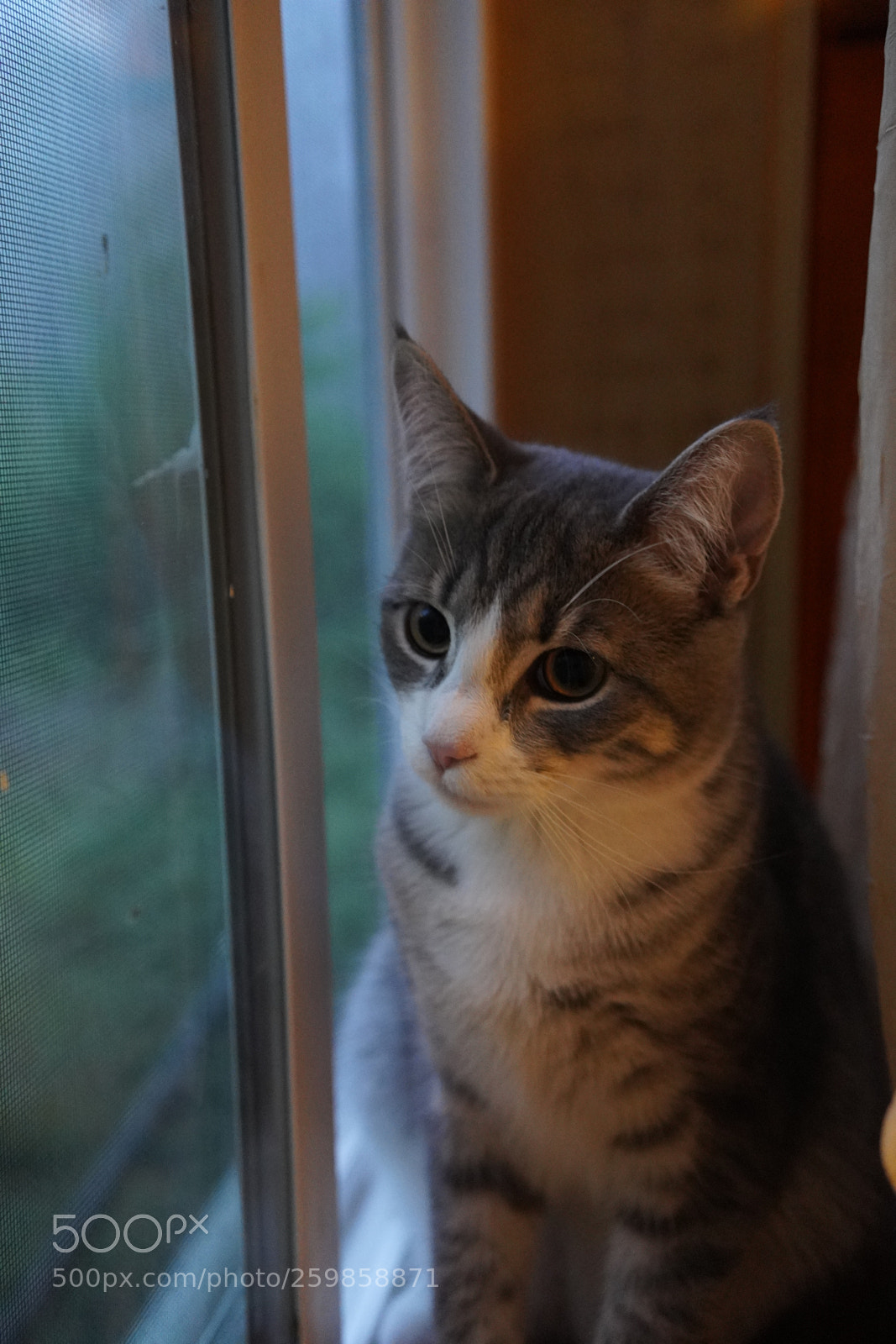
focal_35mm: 35
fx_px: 1306
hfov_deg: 37.9
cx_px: 448
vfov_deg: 54.4
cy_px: 672
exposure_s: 1/40
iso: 10000
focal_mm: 35
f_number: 4
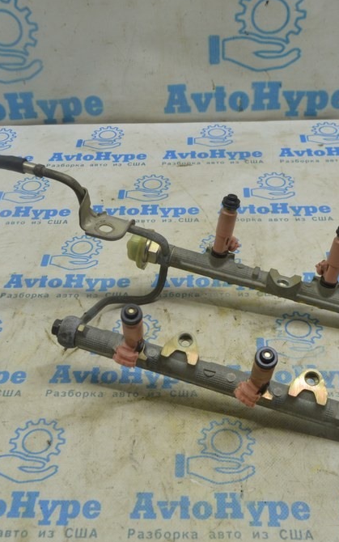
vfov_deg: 47.2
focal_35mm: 42
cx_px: 164
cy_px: 271
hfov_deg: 30.6
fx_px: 621
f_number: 5.6
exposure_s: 1/40
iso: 400
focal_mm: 18
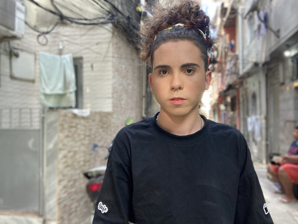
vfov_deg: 44.2
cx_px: 149
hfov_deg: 56.8
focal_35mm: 32
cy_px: 112
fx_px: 276
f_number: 2.2
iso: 64
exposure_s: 1/60
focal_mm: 2.87
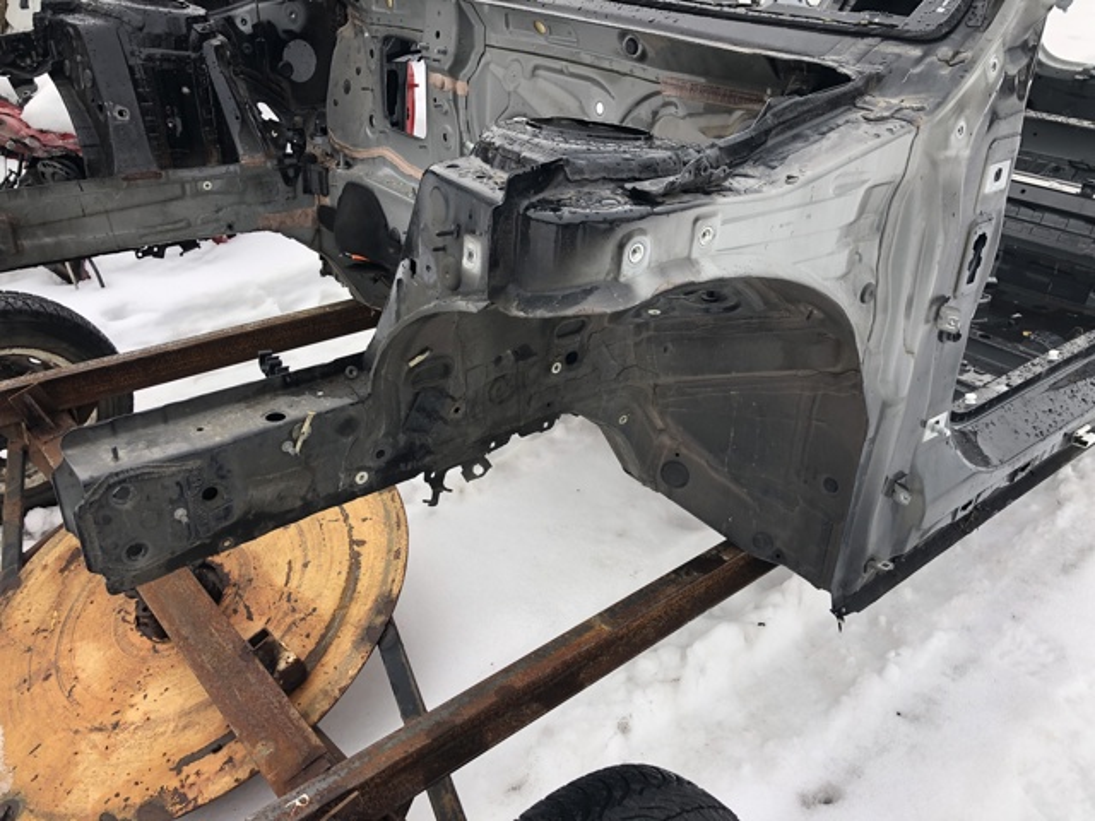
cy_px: 410
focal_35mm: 28
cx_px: 548
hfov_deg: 63.4
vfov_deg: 49.7
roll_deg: +2.0
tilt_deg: -28.7
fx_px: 886
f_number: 1.8
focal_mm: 4
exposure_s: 1/284
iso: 20
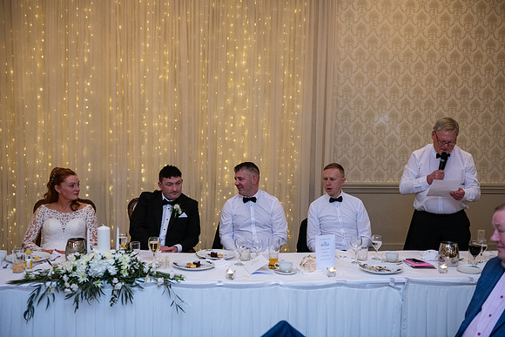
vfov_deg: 30.5
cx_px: 252
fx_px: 617
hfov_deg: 44.5
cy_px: 168
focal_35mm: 44
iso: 1000
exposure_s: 1/160
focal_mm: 44
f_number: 3.5
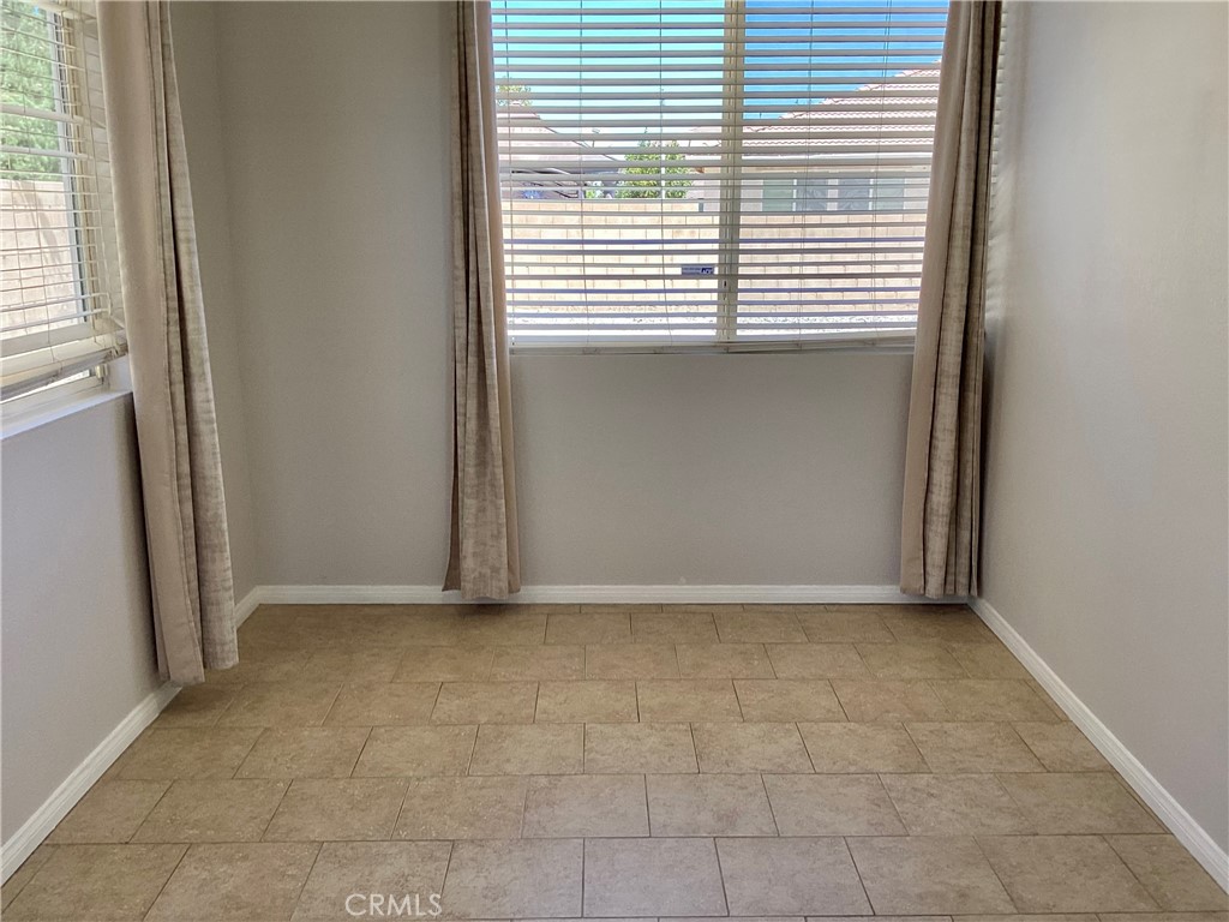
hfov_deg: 58.4
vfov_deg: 45.4
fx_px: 1101
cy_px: 461
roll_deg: -1.1
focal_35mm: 31
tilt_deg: -12.5
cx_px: 614
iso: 32
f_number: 2.4
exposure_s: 1/120
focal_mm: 3.3
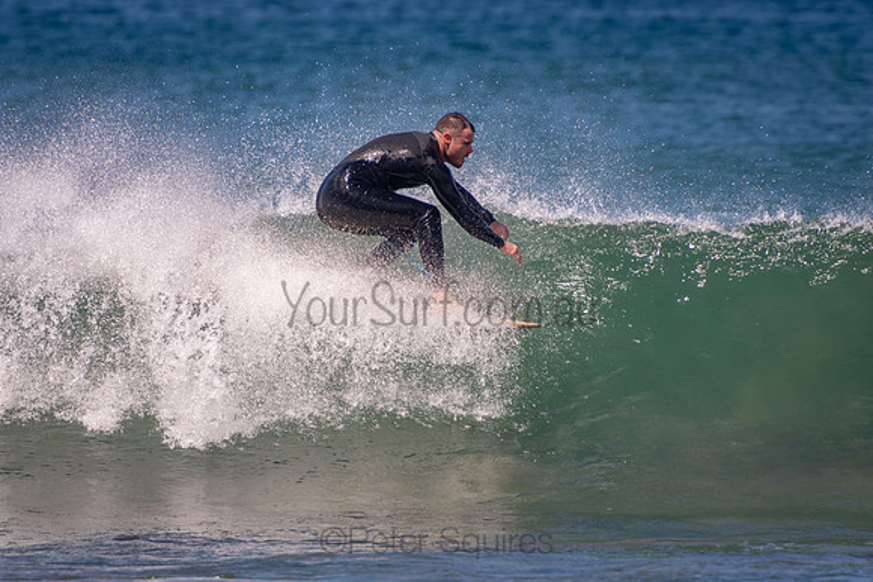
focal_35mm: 600
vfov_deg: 2.3
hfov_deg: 3.4
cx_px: 436
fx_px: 14553
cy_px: 291
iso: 200
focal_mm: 400
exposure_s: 1/1250
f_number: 5.6
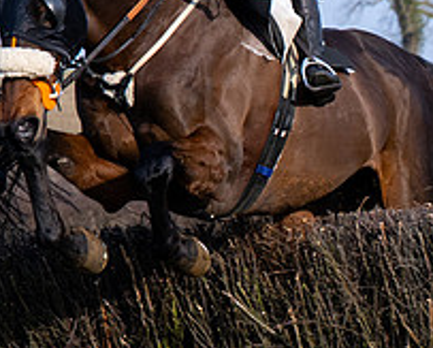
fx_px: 5210
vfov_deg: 3.8
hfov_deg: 4.8
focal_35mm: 406
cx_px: 177
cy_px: 140
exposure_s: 1/2000
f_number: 4
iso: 250
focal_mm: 70
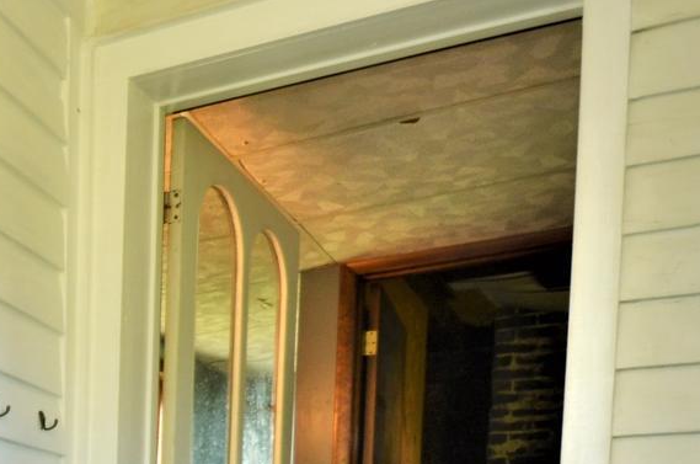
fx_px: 1048
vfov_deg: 21.7
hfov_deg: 32.7
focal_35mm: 54
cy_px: 655
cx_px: -57
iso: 280
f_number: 4
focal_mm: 10
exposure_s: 1/60
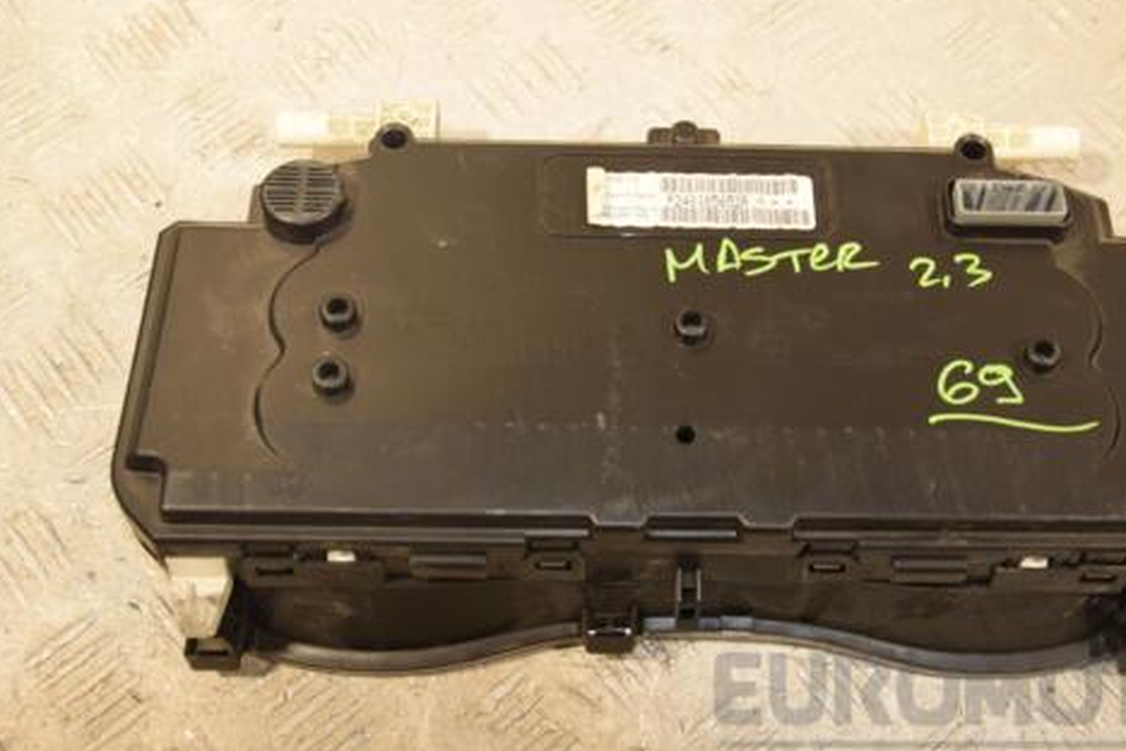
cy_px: 368
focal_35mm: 50
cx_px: 669
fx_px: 1564
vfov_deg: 27.0
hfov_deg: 39.5
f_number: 5
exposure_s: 1/200
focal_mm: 26
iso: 800
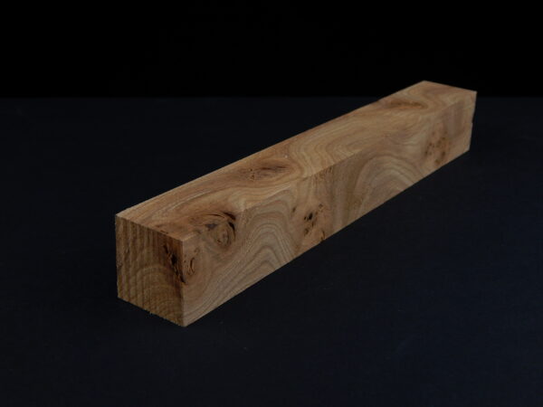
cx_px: 272
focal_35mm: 48
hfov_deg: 39.7
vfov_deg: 30.3
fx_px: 753
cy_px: 204
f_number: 3.7
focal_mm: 8.6
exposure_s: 1/125
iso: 125
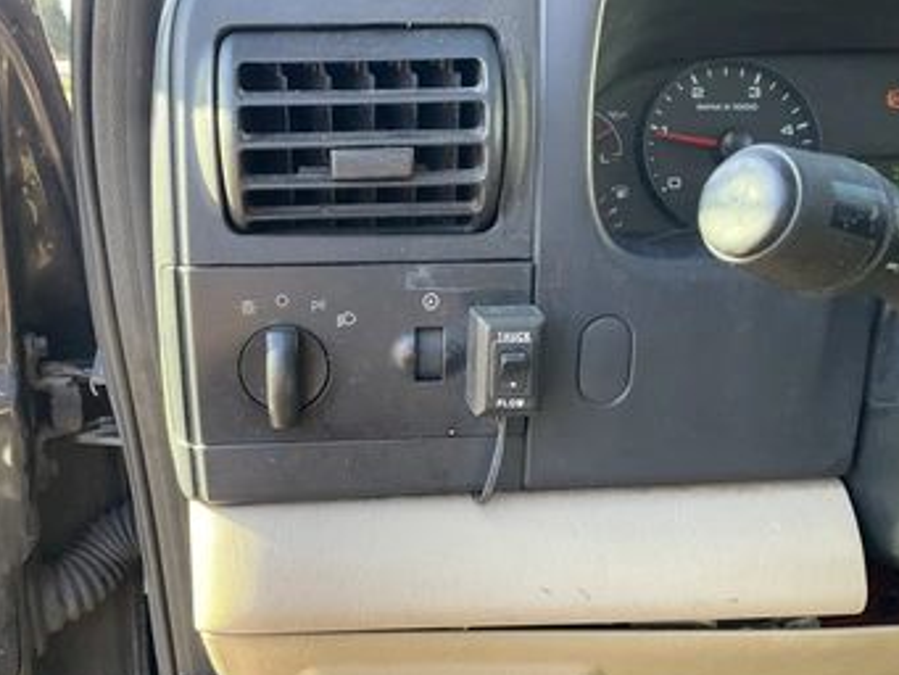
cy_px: 390
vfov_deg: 41.7
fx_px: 883
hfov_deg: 53.7
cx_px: 380
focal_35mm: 34
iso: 64
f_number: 1.8
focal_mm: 3
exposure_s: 1/119
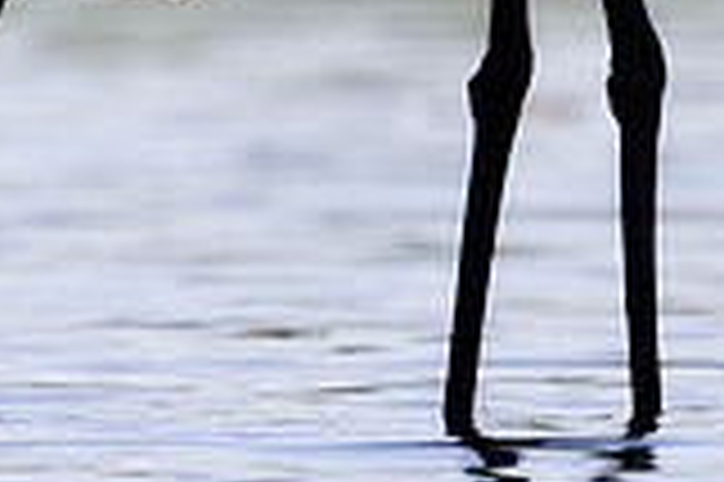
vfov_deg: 0.4
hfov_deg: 0.6
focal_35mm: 3329
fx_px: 66881
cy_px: -290
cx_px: 164
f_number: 4
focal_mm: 560
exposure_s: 1/1250
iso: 140
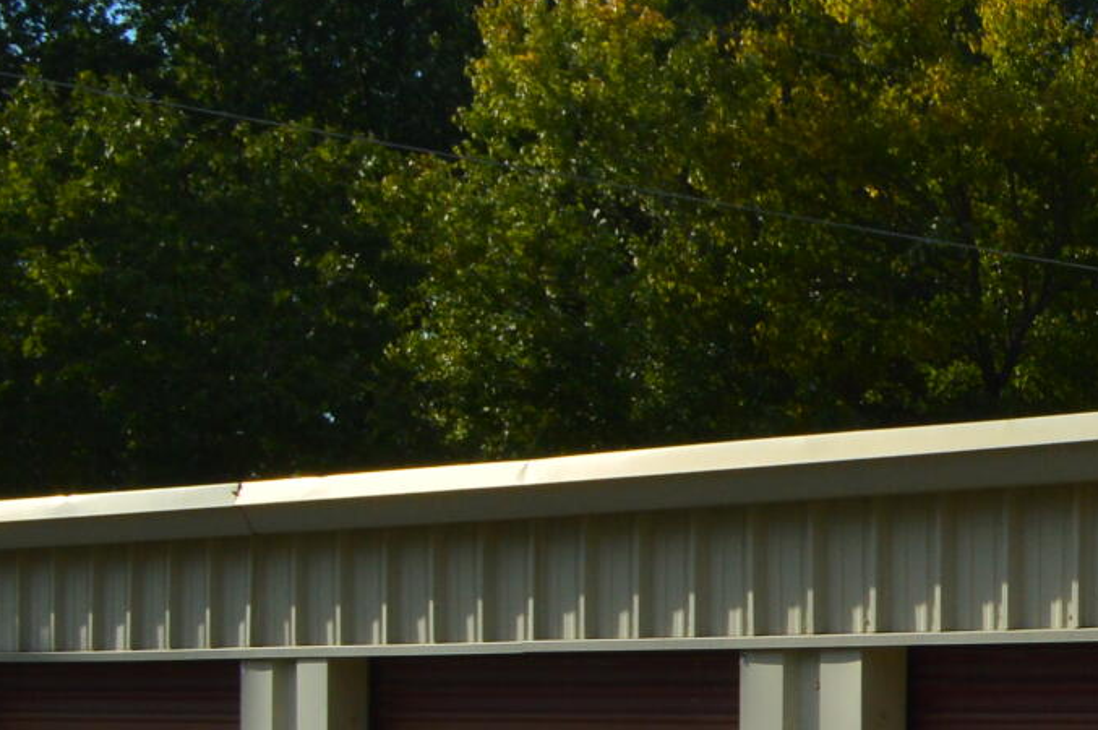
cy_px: 647
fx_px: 4052
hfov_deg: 13.2
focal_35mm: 133
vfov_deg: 10.2
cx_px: 2241
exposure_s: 1/500
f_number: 11
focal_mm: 20
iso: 220
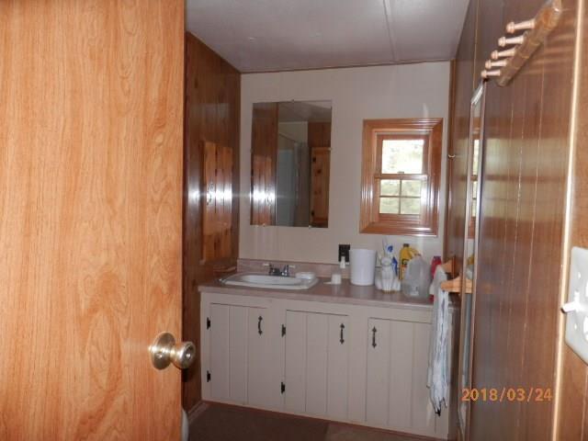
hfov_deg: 69.4
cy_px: 220
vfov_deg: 54.9
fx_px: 425
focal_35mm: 25
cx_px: 294
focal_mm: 4.5
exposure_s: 1/30
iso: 100
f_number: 3
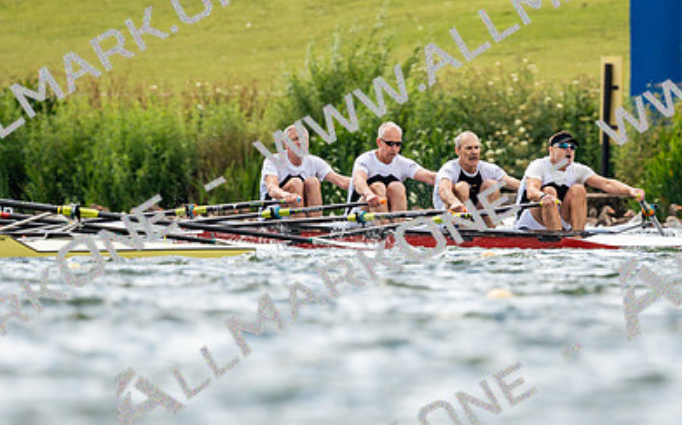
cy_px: 175
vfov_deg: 1.0
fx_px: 25304
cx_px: 469
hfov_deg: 1.5
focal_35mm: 1362
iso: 400
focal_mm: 600
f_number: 6.3
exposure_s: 1/2000
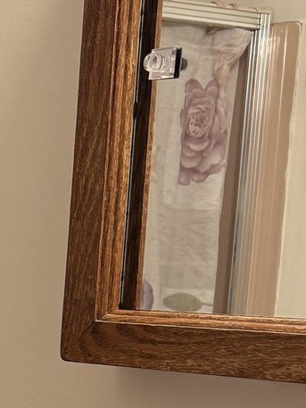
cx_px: -458
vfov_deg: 15.7
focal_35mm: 121
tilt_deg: -8.6
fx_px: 1425
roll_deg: -0.1
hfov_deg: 10.4
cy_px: 475
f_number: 1.78
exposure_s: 1/120
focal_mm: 6.76
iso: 125
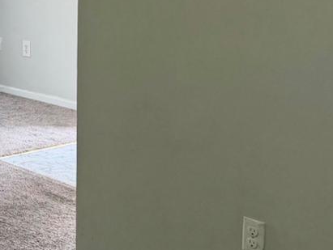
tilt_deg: -7.3
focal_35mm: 84
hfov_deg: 19.8
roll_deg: +0.7
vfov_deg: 17.3
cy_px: 19
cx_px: -181
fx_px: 809
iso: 160
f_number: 1.78
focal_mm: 6.76
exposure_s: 1/208
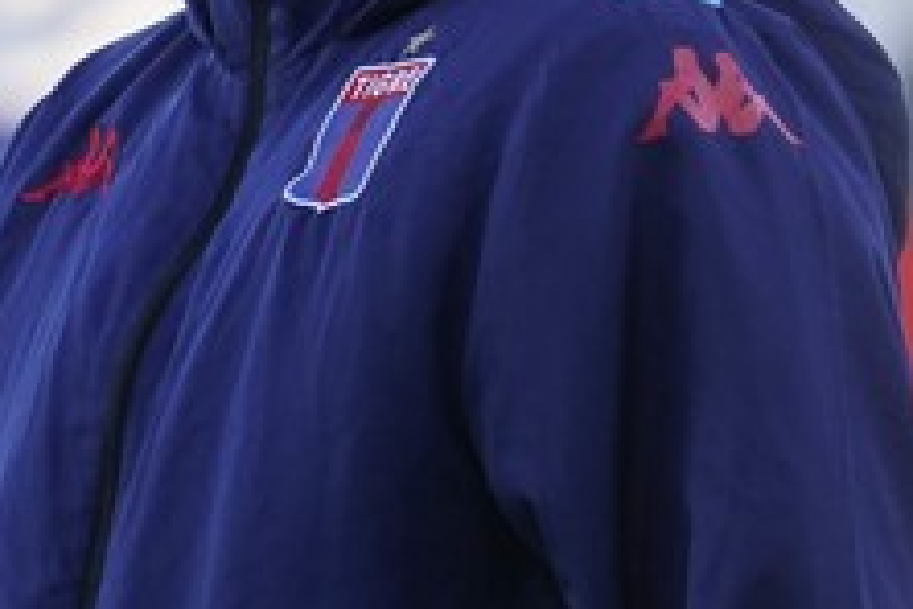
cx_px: 362
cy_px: -78
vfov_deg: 1.2
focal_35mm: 1188
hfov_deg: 1.7
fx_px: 30127
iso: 1000
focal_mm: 245
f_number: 5.6
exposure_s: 1/800
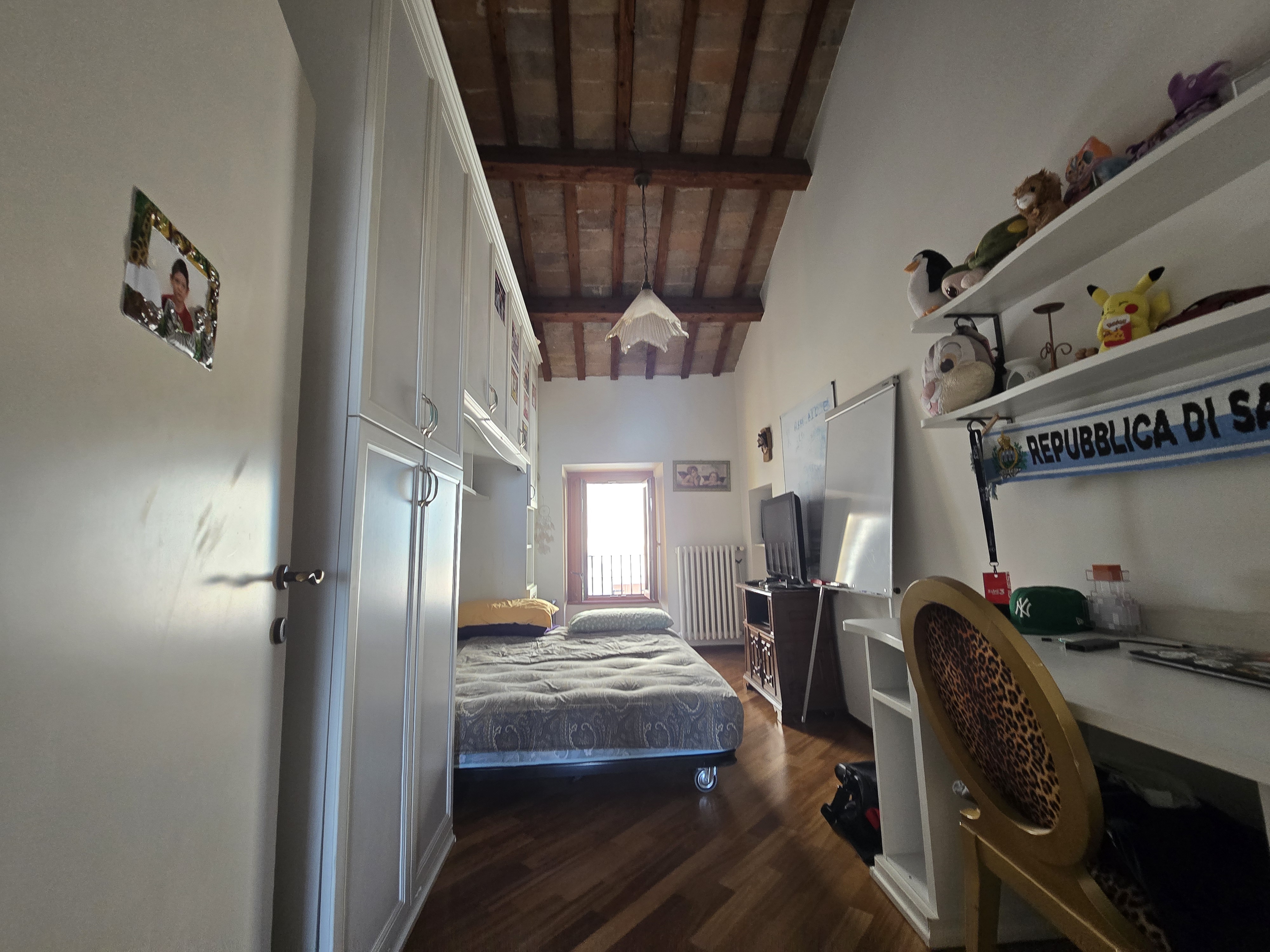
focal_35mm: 13
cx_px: 635
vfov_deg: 89.9
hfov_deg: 106.2
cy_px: 476
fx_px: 477
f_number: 2.2
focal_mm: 2.2
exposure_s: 1/50
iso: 200
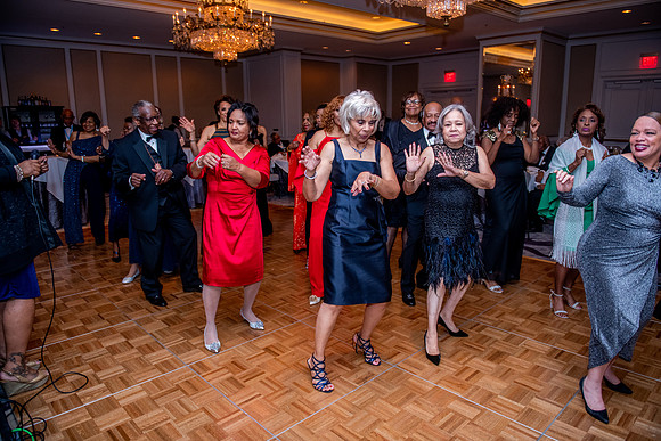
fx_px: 441
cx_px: 330
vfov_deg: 53.2
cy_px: 220
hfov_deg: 73.7
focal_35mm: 24
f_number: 3.2
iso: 1000
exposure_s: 1/60
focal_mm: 24
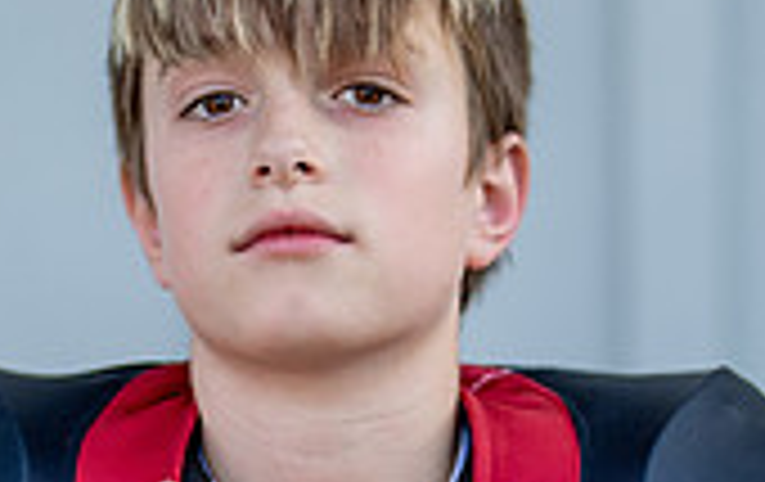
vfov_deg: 6.3
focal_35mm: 209
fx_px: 4366
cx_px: 421
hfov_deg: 10.0
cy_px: 454
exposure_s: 1/2000
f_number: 1.2
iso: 100
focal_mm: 50
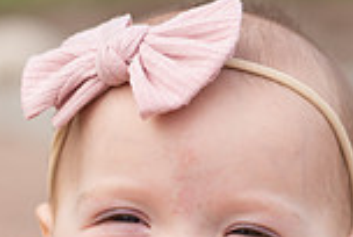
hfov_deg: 6.3
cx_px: 248
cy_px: 368
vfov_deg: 4.2
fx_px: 3183
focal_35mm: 324
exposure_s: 1/640
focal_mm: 85
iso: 100
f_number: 3.2
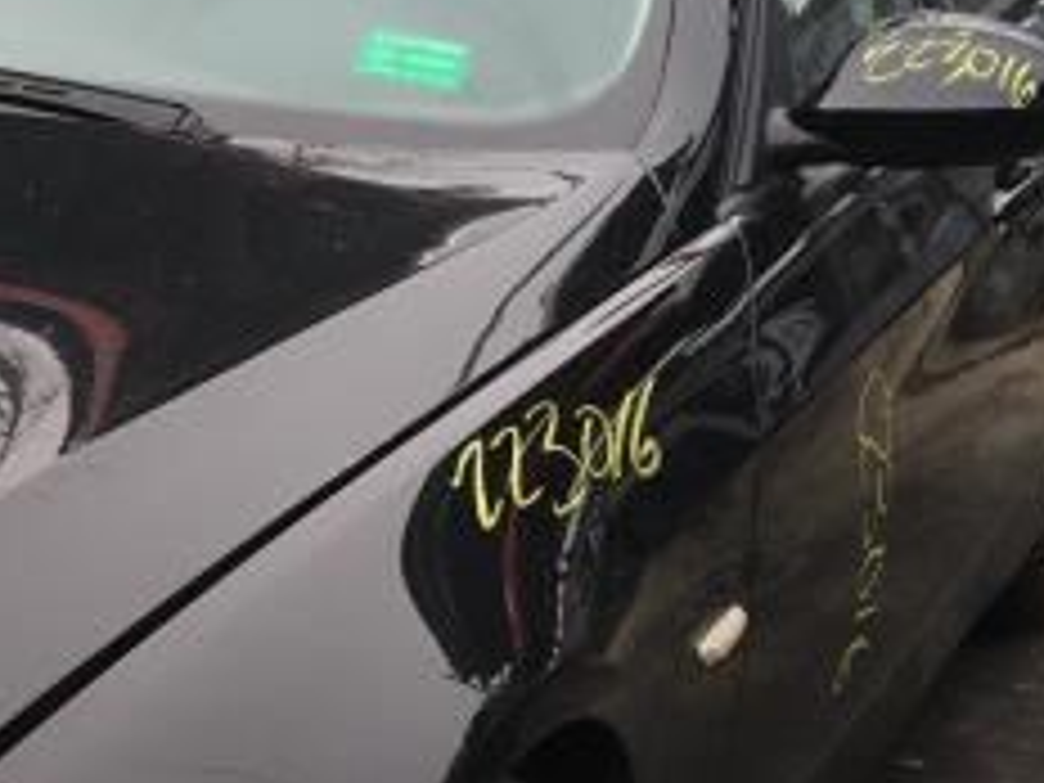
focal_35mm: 100
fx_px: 3016
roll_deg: -2.5
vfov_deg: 14.7
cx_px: -230
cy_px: 630
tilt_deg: -16.2
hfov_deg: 18.5
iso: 25
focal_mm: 4.15
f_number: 2.2
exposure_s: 1/176
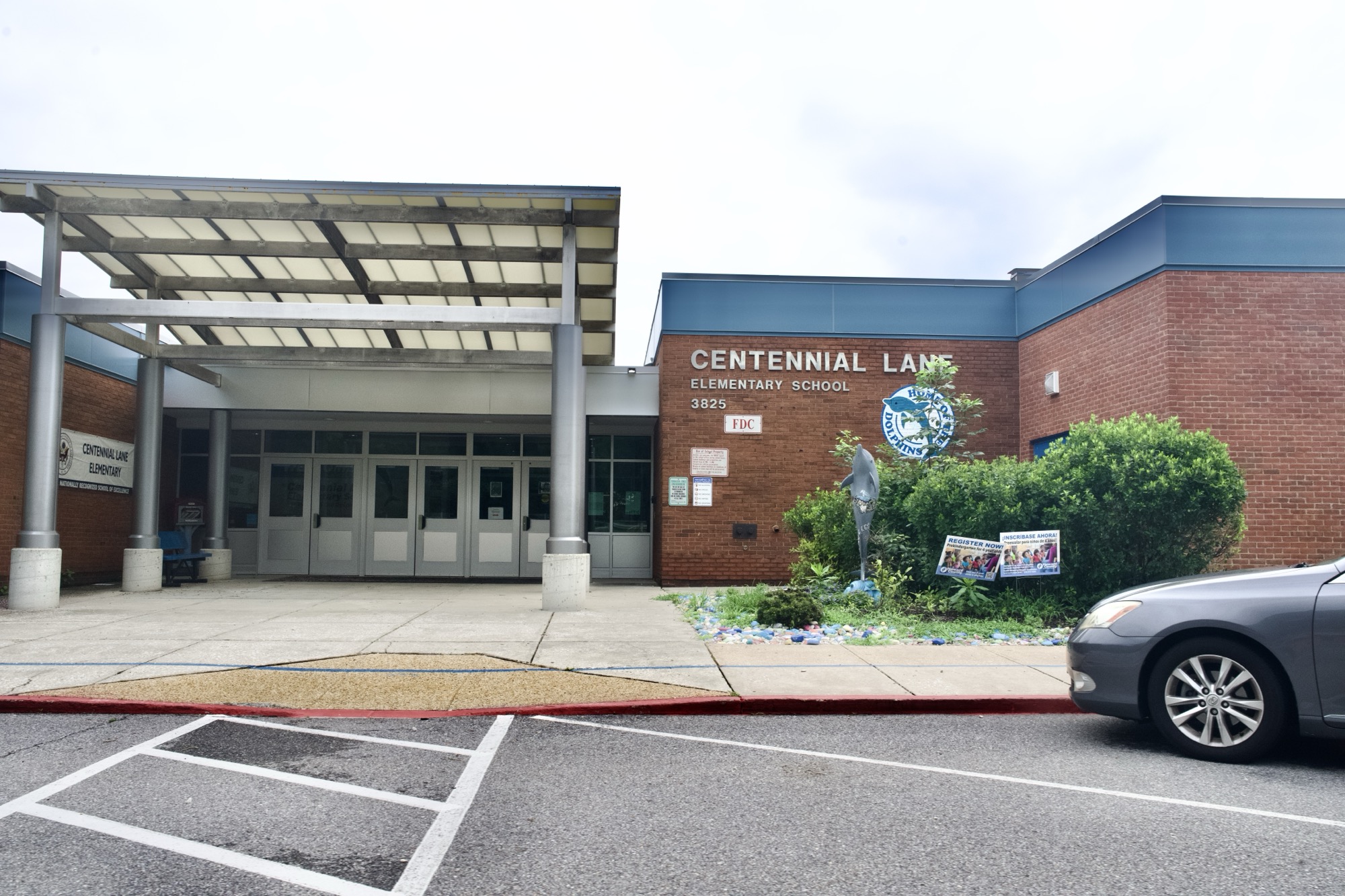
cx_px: 672
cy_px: 448
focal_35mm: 31
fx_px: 1158
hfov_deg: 60.3
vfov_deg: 42.3
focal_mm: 31
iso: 1250
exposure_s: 1/500
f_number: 13
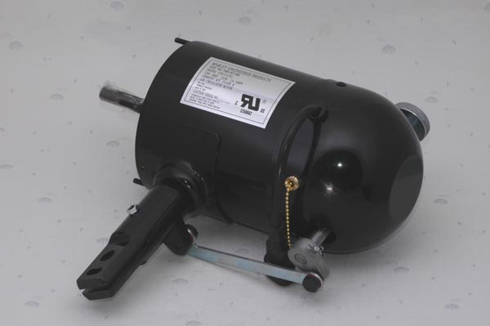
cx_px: 245
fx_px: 2285
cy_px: 163
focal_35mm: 168
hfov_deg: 12.2
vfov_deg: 8.2
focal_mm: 112
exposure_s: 1/125
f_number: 22
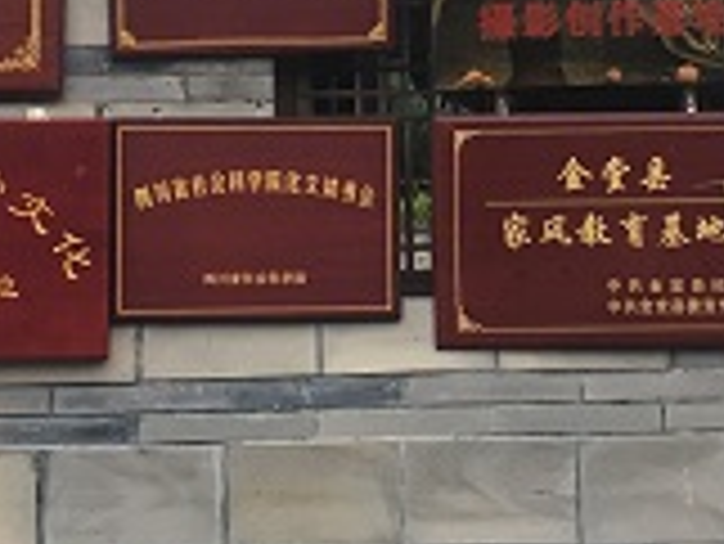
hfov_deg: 21.7
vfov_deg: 16.1
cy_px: 16
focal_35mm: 90
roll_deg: +0.9
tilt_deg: +6.8
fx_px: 1884
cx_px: 297
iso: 50
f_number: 2.2
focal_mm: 4.15
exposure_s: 1/33
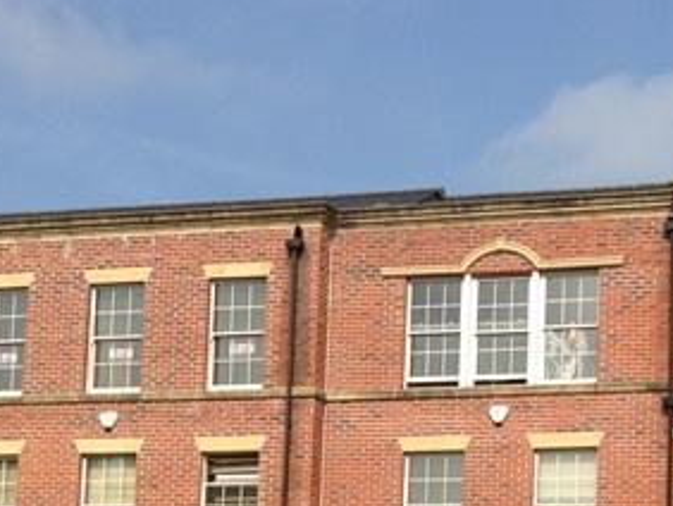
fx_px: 1518
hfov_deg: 24.0
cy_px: 559
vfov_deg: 18.2
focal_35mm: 78
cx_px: 665
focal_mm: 4.13
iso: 50
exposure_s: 1/1642
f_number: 2.4
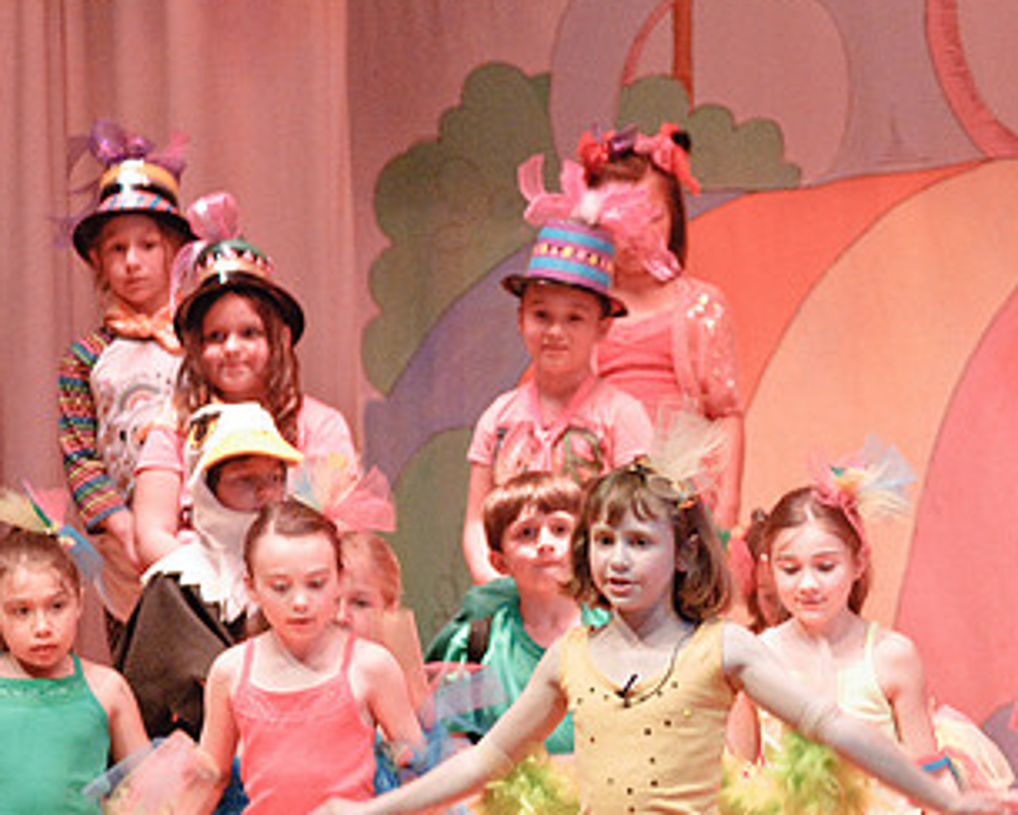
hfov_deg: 4.7
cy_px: 596
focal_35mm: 415
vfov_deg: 3.7
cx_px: 818
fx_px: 12500
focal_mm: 155
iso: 4500
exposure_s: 1/80
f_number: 2.8
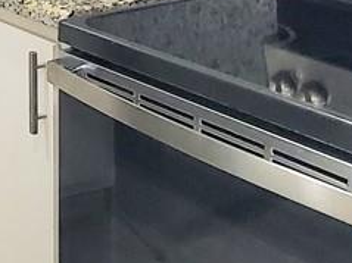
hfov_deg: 20.0
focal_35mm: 87
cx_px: -146
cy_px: -153
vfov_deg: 15.4
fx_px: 884
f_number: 2.2
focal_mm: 1.8
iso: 320
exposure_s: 1/60.2
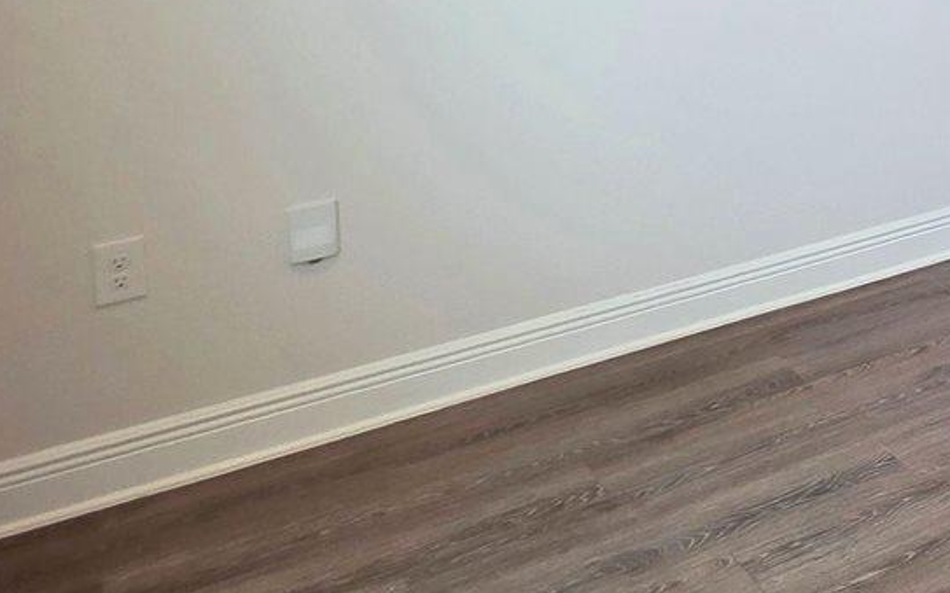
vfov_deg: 21.9
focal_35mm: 52
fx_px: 1346
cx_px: 1361
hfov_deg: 28.3
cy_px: -217
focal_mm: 2.2
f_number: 1.9
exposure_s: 1/120
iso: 160
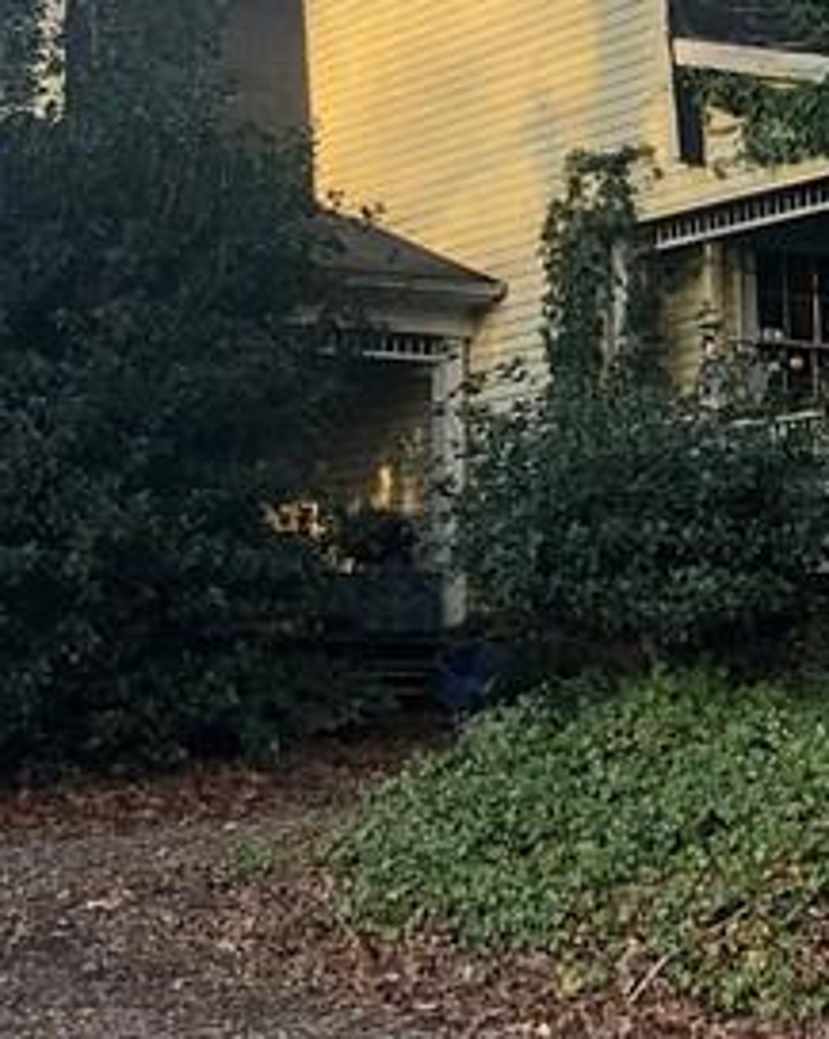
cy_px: 92
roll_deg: +0.8
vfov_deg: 18.3
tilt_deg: +13.0
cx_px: 424
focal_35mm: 103
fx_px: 3164
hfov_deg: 14.9
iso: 20
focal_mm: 3.99
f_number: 1.8
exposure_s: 1/260
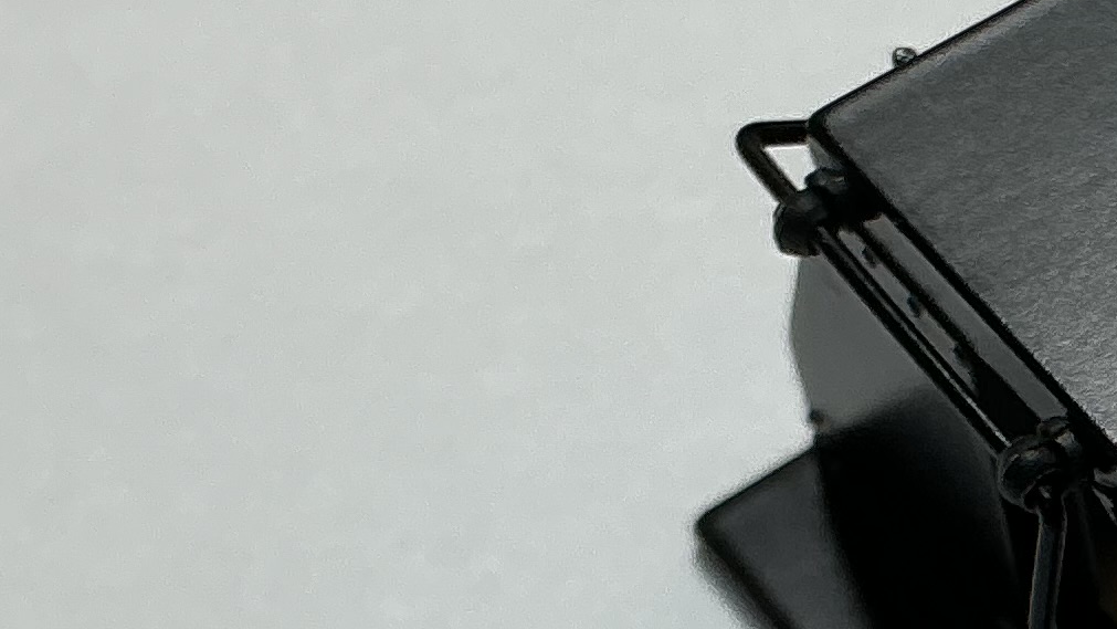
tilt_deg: -53.2
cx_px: 1556
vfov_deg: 9.6
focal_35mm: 126
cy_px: 479
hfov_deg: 15.9
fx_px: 3732
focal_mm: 3
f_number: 1.8
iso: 20
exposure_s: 1/209
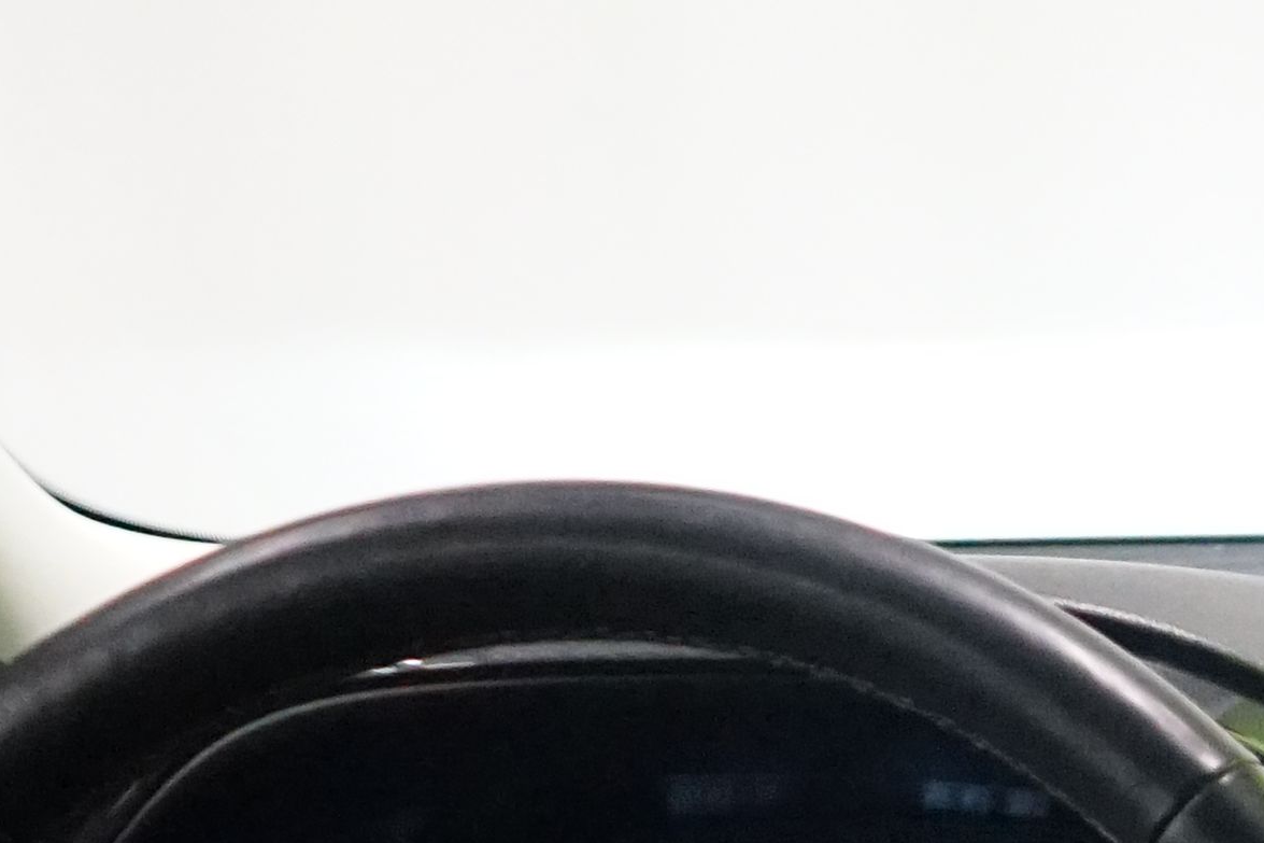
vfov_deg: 8.8
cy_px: 1895
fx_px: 5020
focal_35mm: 143
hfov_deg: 13.1
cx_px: 2173
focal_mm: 28
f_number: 3.5
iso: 6400
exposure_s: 1/80
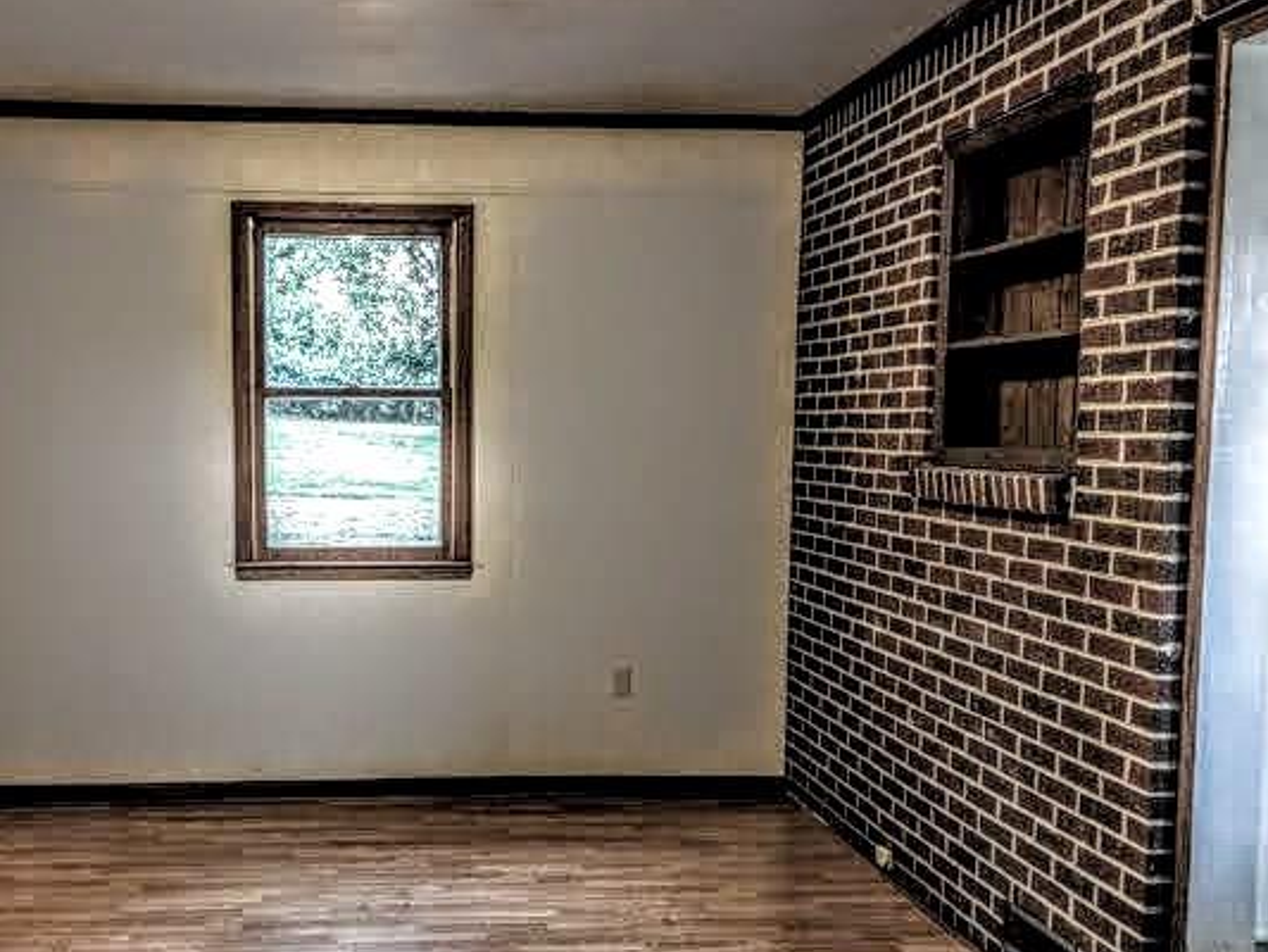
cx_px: 452
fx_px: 1429
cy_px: 550
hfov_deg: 47.3
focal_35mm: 39
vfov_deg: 36.8
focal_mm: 4.67
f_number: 2
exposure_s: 1/40
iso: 509
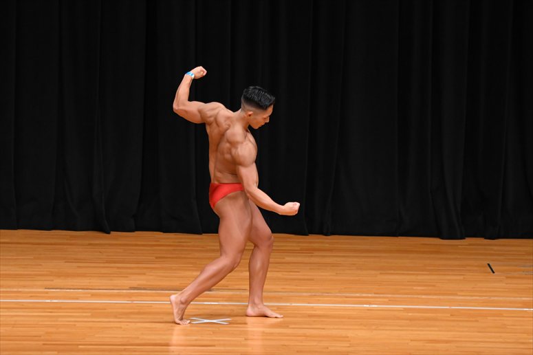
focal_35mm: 255
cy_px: 178
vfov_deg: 5.4
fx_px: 3774
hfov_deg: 8.1
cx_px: 266
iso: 3200
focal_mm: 170
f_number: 5.6
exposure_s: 1/400
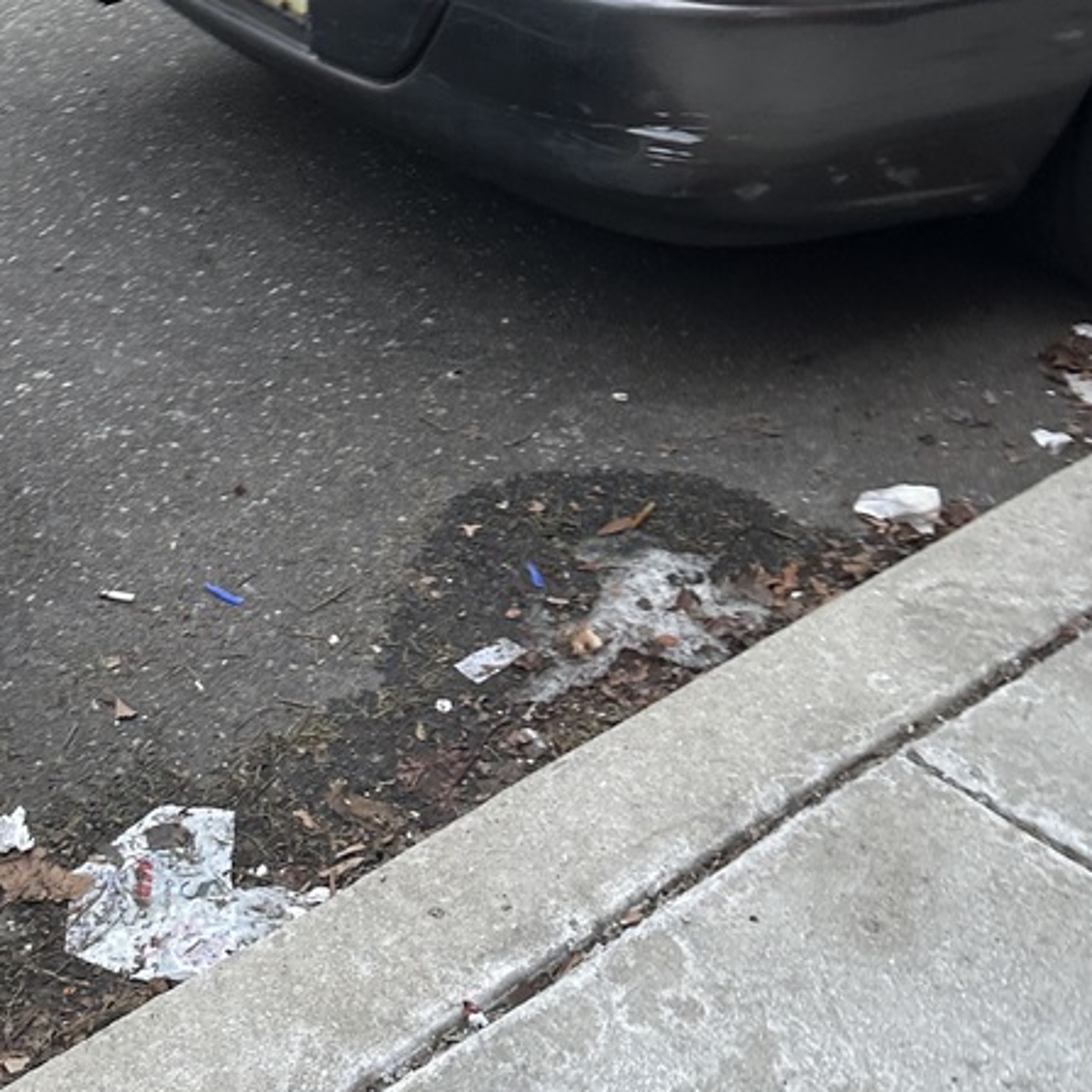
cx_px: 264
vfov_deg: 28.8
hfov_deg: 29.5
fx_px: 2034
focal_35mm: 57
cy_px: 103
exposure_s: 1/60
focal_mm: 6.86
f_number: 1.78
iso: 125
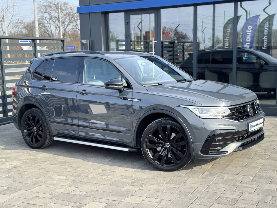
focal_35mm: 48
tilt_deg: -7.5
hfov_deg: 39.7
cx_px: 138
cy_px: 104
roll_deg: +1.4
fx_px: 384
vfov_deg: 30.3
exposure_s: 1/1238
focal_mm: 6.76
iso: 64
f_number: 1.78
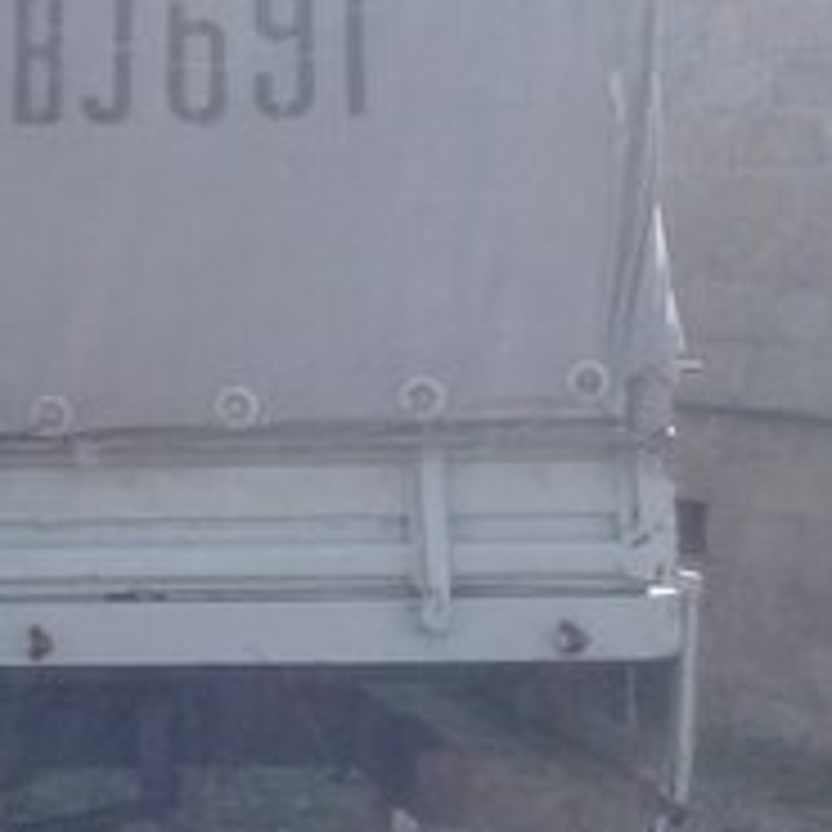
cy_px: 286
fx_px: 2665
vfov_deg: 17.7
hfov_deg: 15.4
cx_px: -648
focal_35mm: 98
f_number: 2.2
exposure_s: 1/456
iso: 50
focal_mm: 3.3
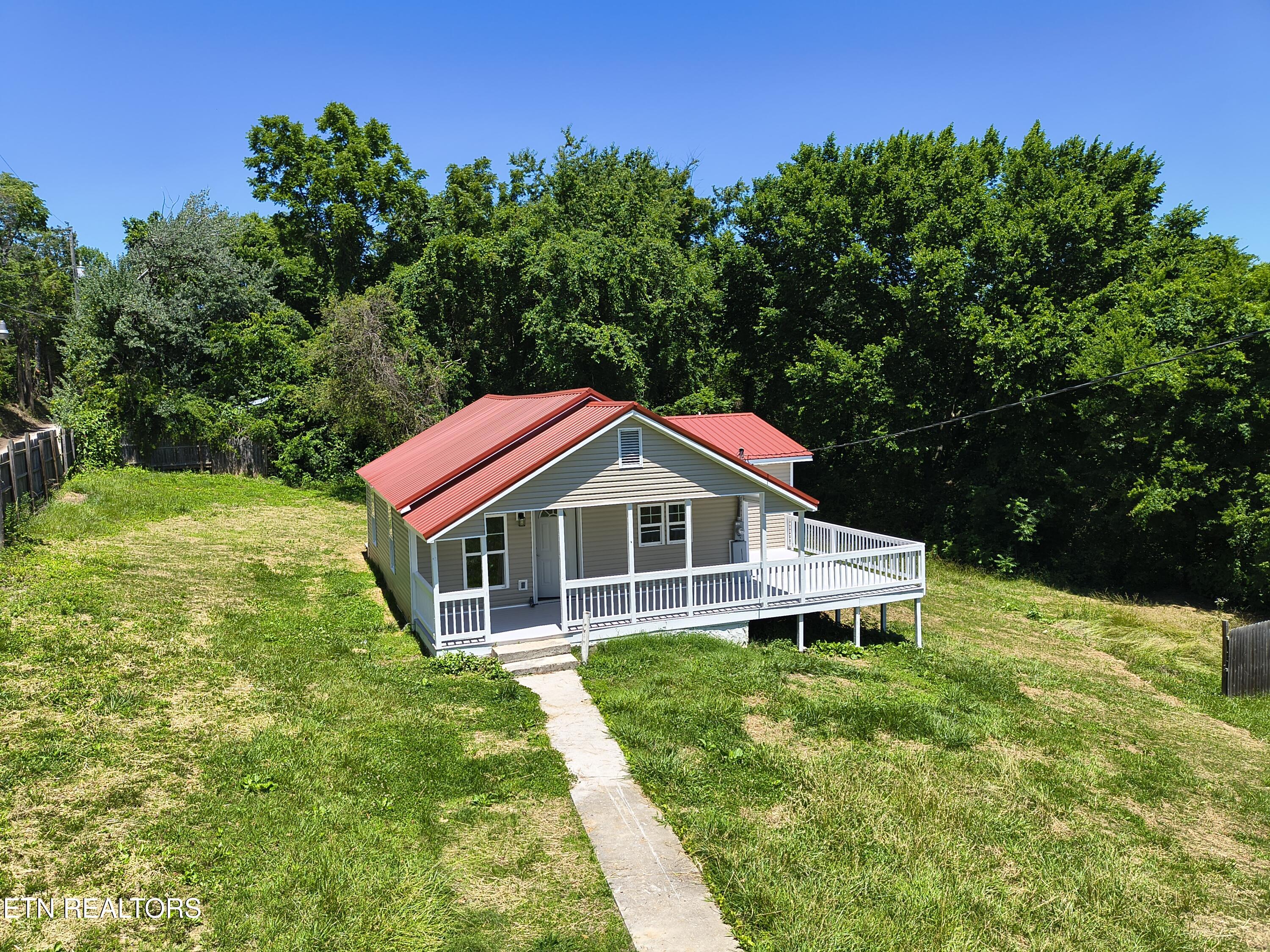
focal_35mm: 25
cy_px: 476
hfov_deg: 69.4
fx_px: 917
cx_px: 635
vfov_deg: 54.9
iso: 100
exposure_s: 1/1030
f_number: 1.7
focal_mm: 4.68
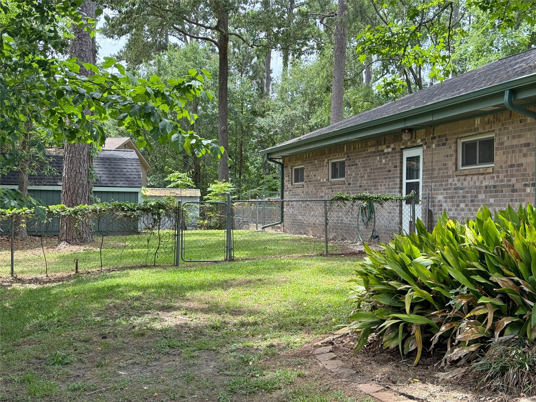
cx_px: 268
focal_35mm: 48
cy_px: 201
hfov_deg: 39.7
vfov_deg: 30.3
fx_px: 743
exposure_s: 1/1000
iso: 80
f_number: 1.78
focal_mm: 6.76
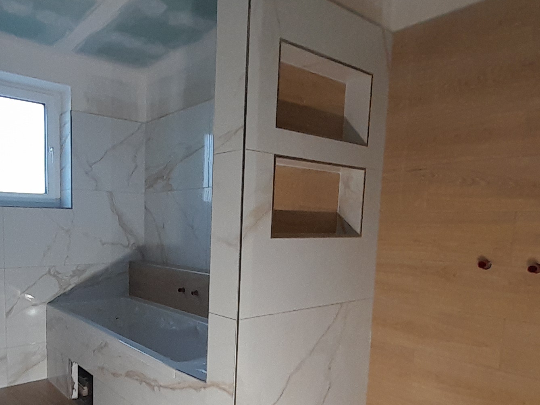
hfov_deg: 66.5
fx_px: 390
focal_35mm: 25
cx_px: 158
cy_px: 268
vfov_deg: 53.8
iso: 80
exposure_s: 1/50
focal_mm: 1.13
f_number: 2.2
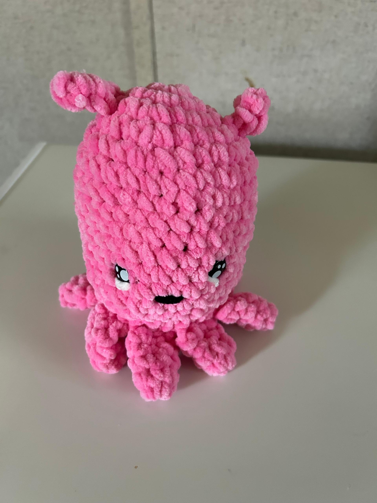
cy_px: 252
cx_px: 188
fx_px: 378
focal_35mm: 26
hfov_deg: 53.1
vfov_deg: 67.3
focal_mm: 5.7
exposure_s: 1/40
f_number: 1.5
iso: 400
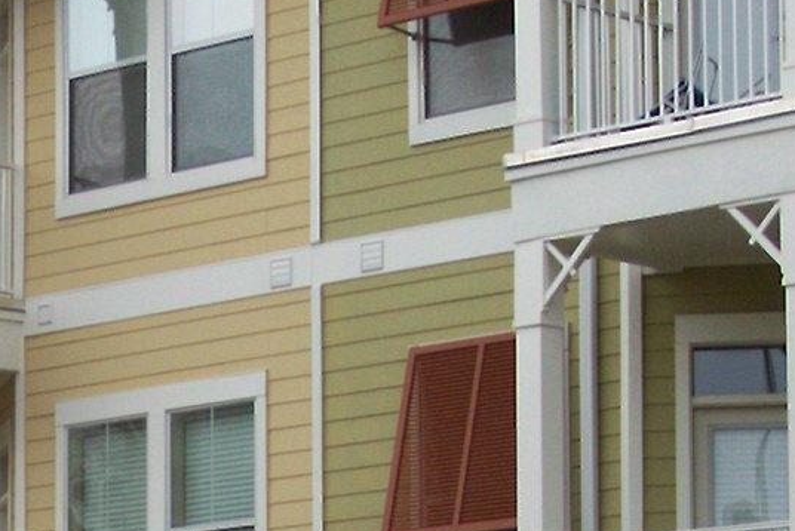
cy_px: 764
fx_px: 3778
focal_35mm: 171
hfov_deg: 11.8
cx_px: -98
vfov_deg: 7.9
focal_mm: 8.7
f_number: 3.2
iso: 80
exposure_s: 1/101
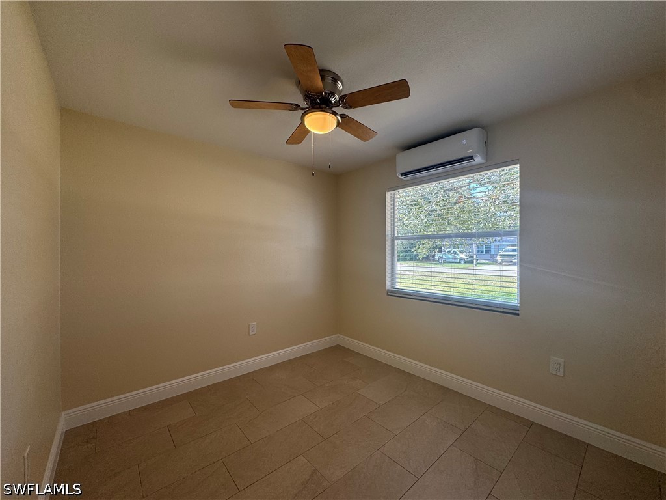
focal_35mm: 14
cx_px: 333
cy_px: 250
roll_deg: +0.0
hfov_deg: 102.1
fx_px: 269
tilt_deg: -1.0
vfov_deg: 85.7
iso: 64
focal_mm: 2.22
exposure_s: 1/120
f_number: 2.2
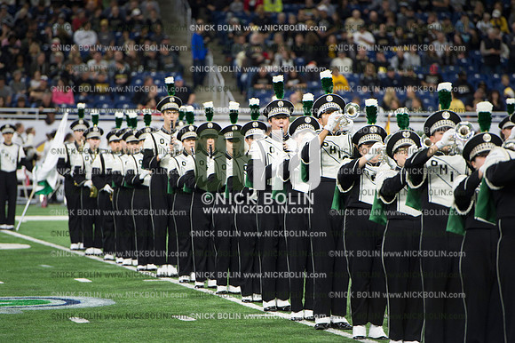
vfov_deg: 6.9
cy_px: 172
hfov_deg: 10.3
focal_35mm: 200
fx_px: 2859
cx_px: 258
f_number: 3.5
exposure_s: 1/1000
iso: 2500
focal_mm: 200
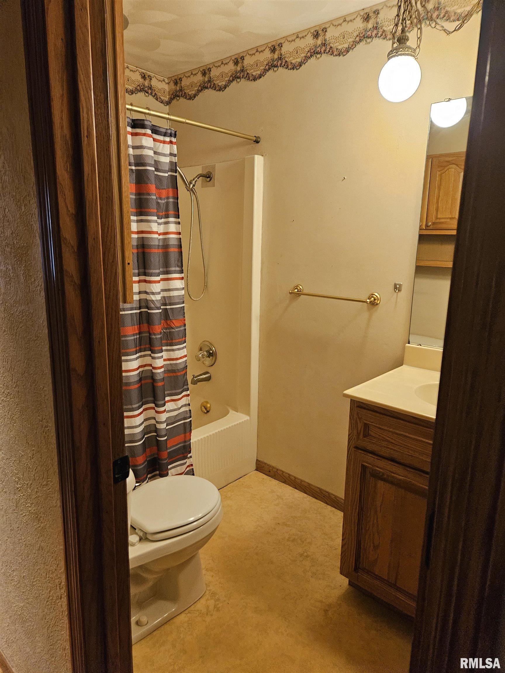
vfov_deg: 73.9
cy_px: 336
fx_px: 447
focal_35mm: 23
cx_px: 252
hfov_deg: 58.9
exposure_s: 1/120
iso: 800
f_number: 1.8
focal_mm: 5.4
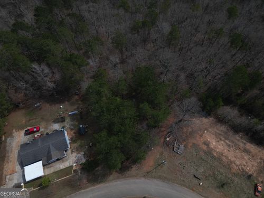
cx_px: 132
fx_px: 183
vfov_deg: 56.8
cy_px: 99
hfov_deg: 71.6
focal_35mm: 24
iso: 200
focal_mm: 6.72
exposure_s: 1/100
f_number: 1.7
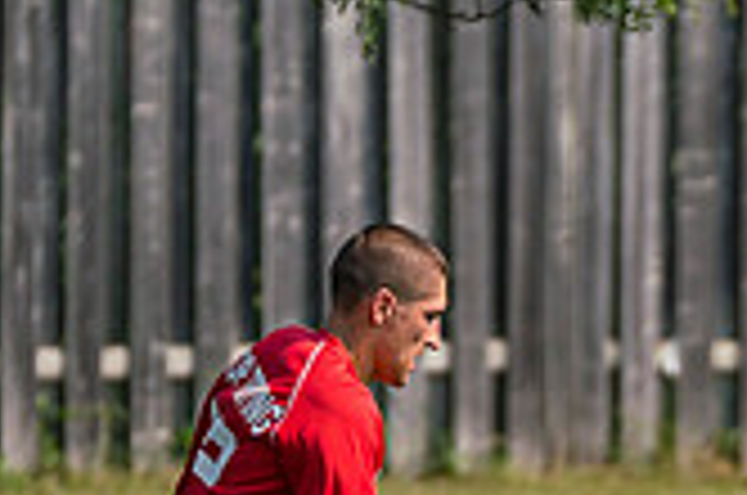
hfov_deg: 1.5
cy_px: 747
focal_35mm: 1342
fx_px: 27793
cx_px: 1087
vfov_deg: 1.0
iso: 400
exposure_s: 1/6400
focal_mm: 200
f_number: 2.8
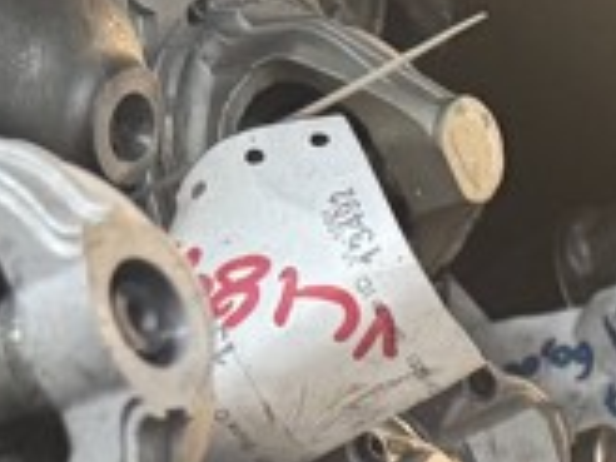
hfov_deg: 10.9
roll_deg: +0.2
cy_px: 1615
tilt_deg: -2.8
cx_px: 853
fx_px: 3132
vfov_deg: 7.1
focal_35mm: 176
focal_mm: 6.76
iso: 320
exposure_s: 1/60
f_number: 1.78
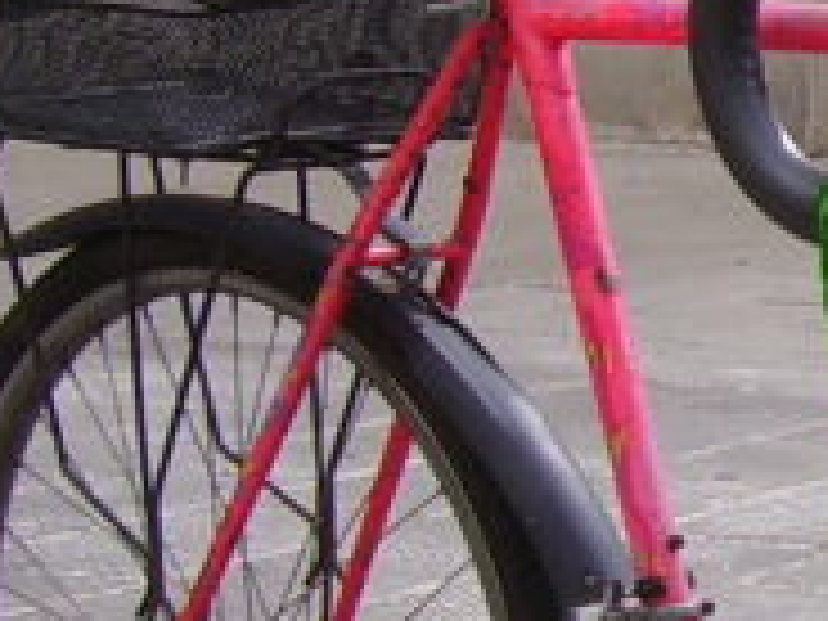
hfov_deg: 9.7
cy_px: 374
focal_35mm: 189
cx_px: 1665
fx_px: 4521
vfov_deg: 7.9
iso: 80
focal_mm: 5.6
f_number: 4.8
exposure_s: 1/180
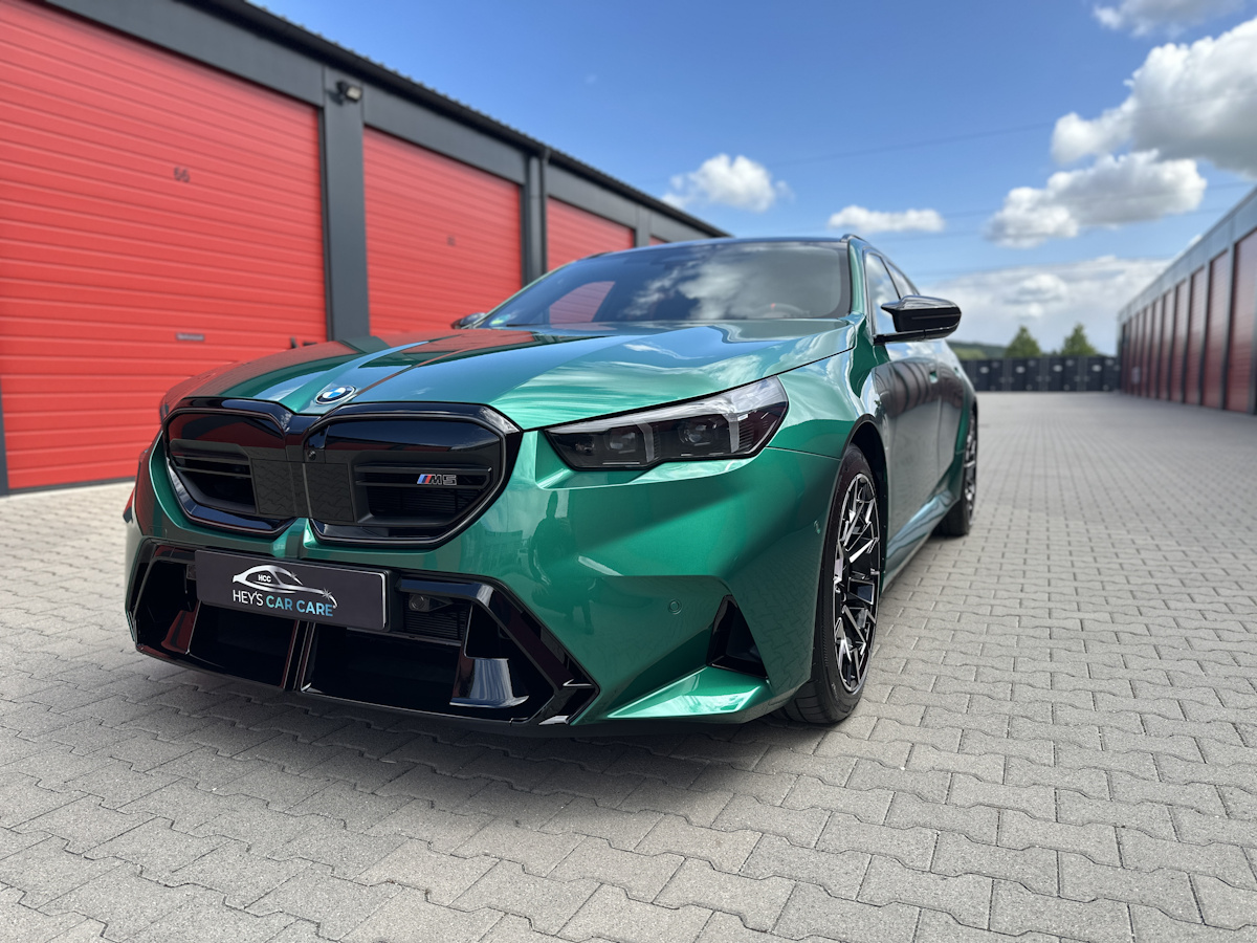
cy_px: 472
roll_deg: +0.4
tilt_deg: -6.9
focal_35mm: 24
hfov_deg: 71.6
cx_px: 628
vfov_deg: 56.8
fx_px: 872
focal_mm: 6.86
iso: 80
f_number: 1.78
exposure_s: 1/1949
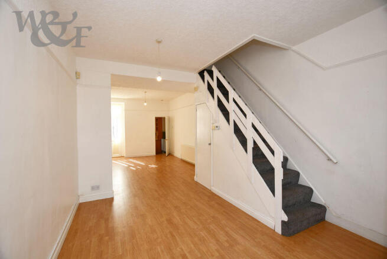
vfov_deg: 77.4
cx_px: 194
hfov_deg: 100.4
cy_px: 130
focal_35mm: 15
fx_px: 161
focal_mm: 10
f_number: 4
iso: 100
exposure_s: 1/60
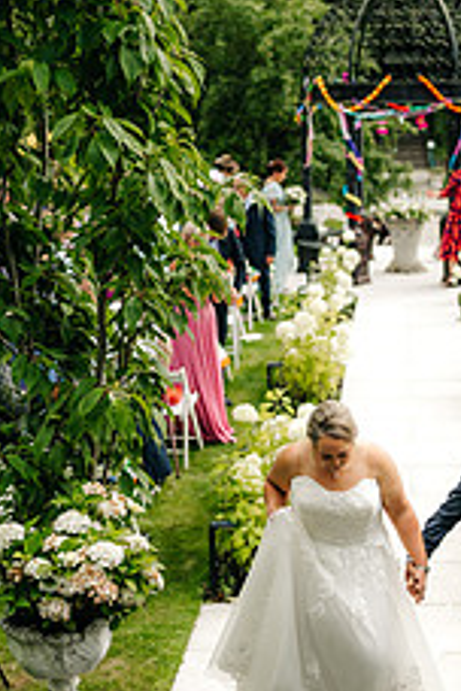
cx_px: 367
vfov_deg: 29.1
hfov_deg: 19.5
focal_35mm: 69
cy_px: 455
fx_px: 1325
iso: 100
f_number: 1.4
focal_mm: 35
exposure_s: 1/2500
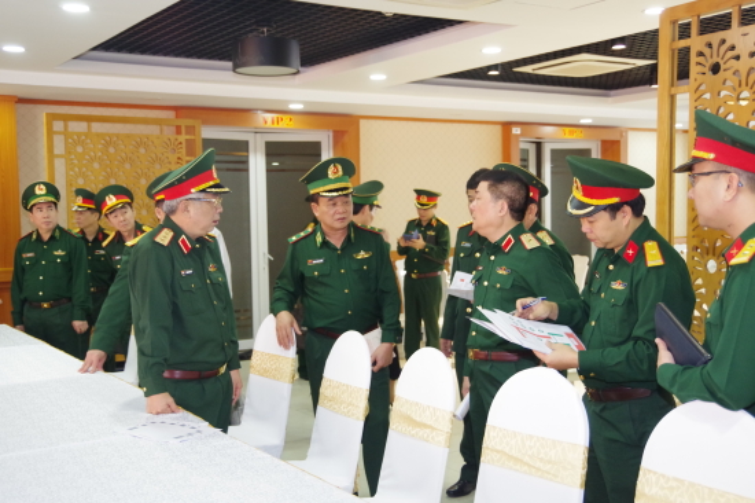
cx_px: 378
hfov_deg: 46.4
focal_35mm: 42
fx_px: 880
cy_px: 252
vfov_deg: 31.9
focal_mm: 28
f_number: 4
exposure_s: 1/30
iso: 1600
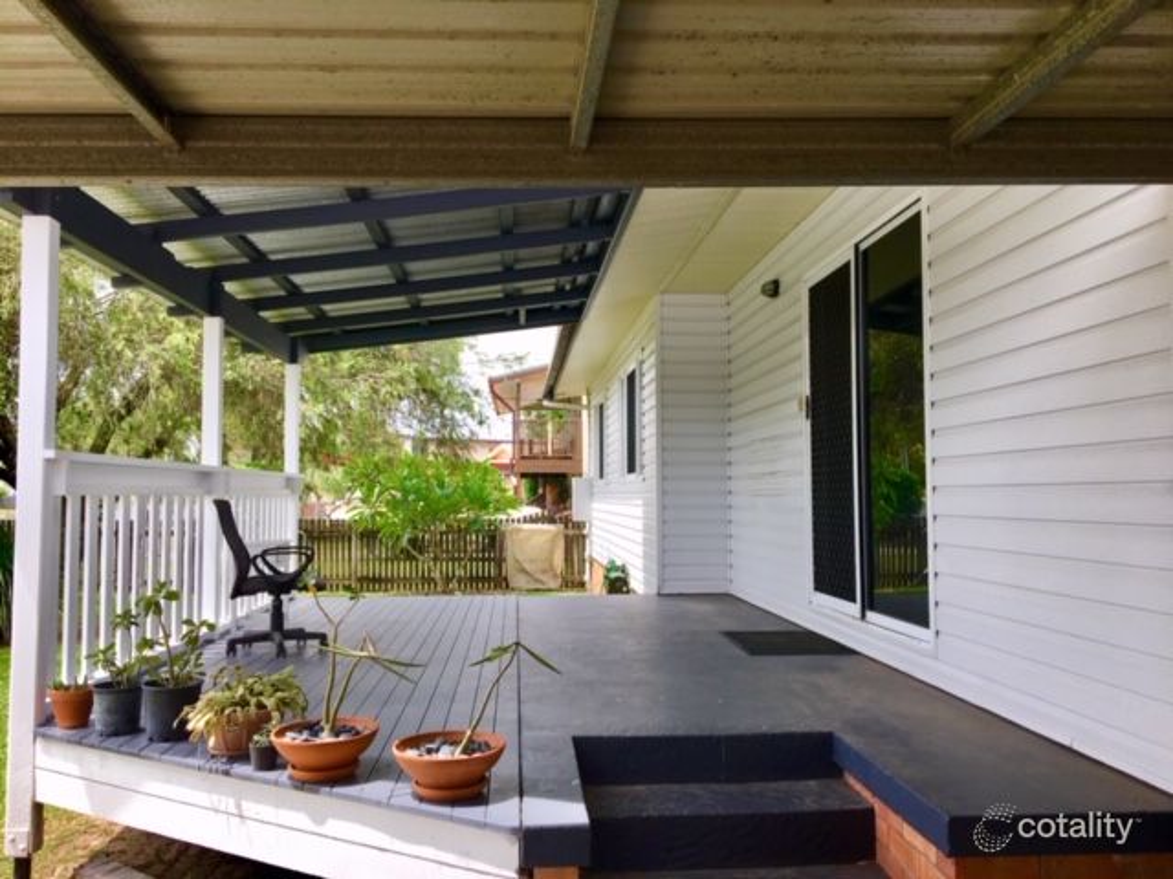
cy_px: 440
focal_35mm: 29
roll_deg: +0.1
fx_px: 983
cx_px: 586
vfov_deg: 48.2
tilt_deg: +3.1
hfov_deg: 61.7
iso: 25
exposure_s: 1/615
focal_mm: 4.15
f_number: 2.2
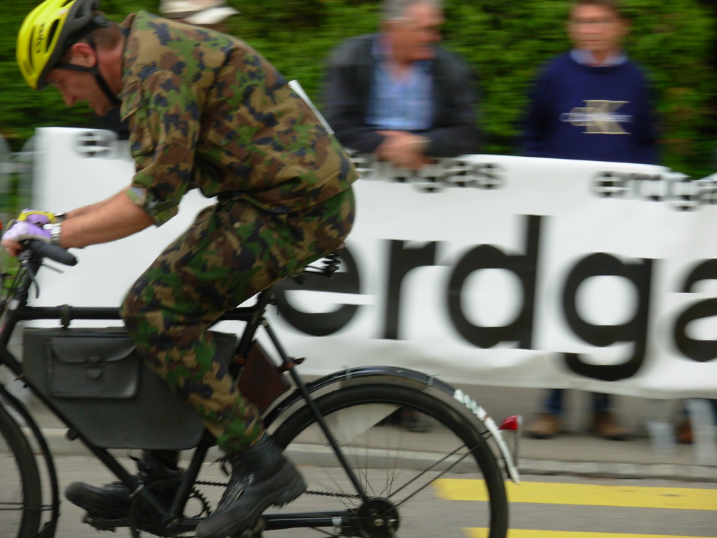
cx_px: 356
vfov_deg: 13.0
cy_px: 268
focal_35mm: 114
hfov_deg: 17.3
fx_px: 2362
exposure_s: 1/197
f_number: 4.2
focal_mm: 18.6
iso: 50
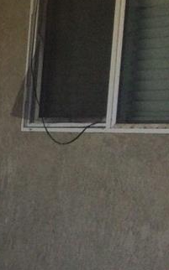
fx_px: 1055
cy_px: 273
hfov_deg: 7.3
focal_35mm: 143
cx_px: -456
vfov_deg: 14.4
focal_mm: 4.15
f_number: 2.2
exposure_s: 1/1026
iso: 50
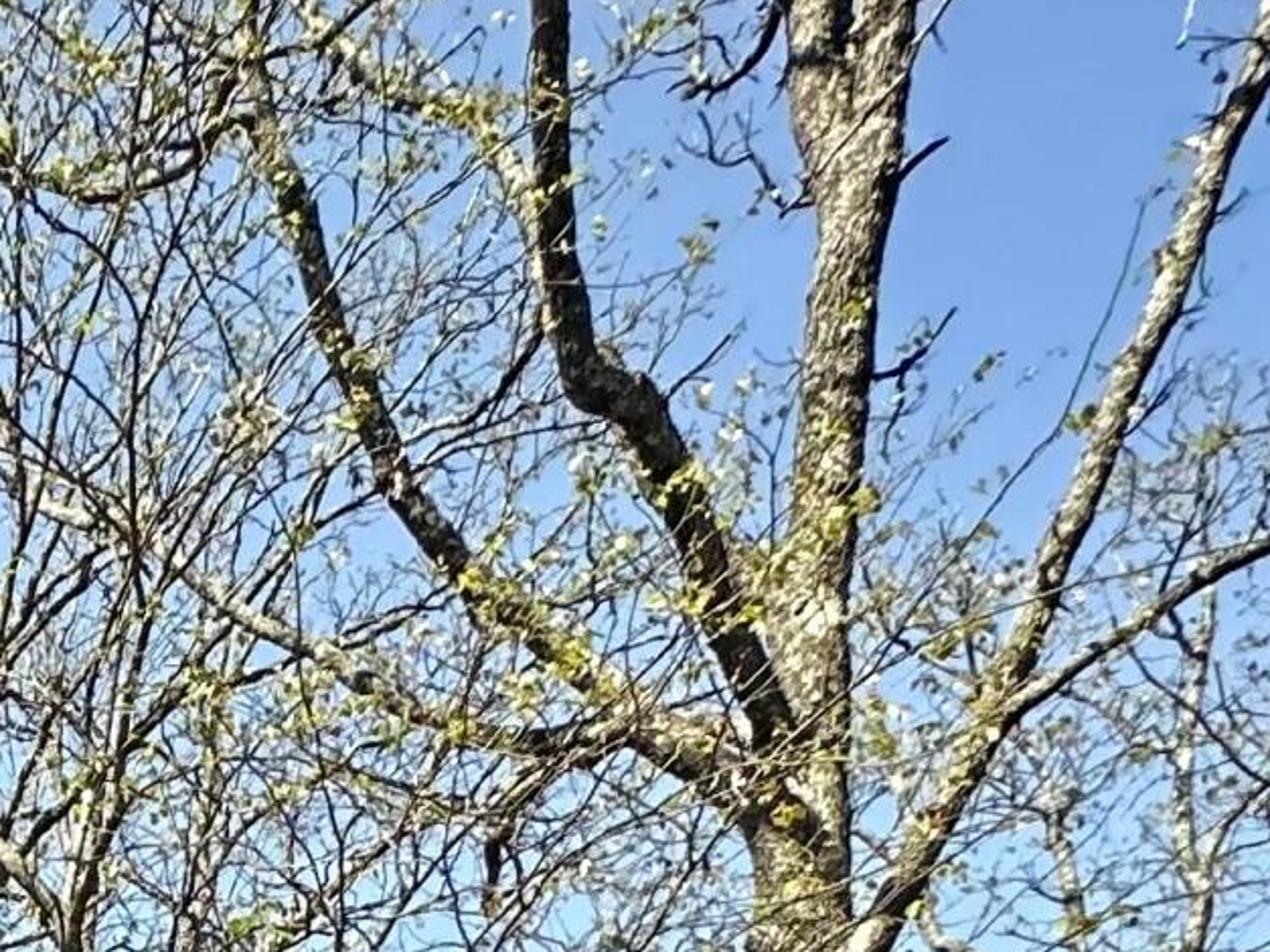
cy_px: 2202
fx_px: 2458
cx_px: -1102
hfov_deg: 19.8
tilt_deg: -8.1
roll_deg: -1.5
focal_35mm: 67
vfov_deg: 14.9
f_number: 2.2
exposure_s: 1/200
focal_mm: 2.22
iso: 40
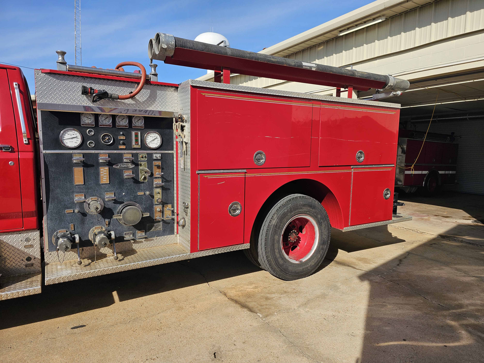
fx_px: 322
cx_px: 242
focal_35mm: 23
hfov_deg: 73.9
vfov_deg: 58.9
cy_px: 182
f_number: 1.7
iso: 10
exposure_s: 1/771
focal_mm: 6.3
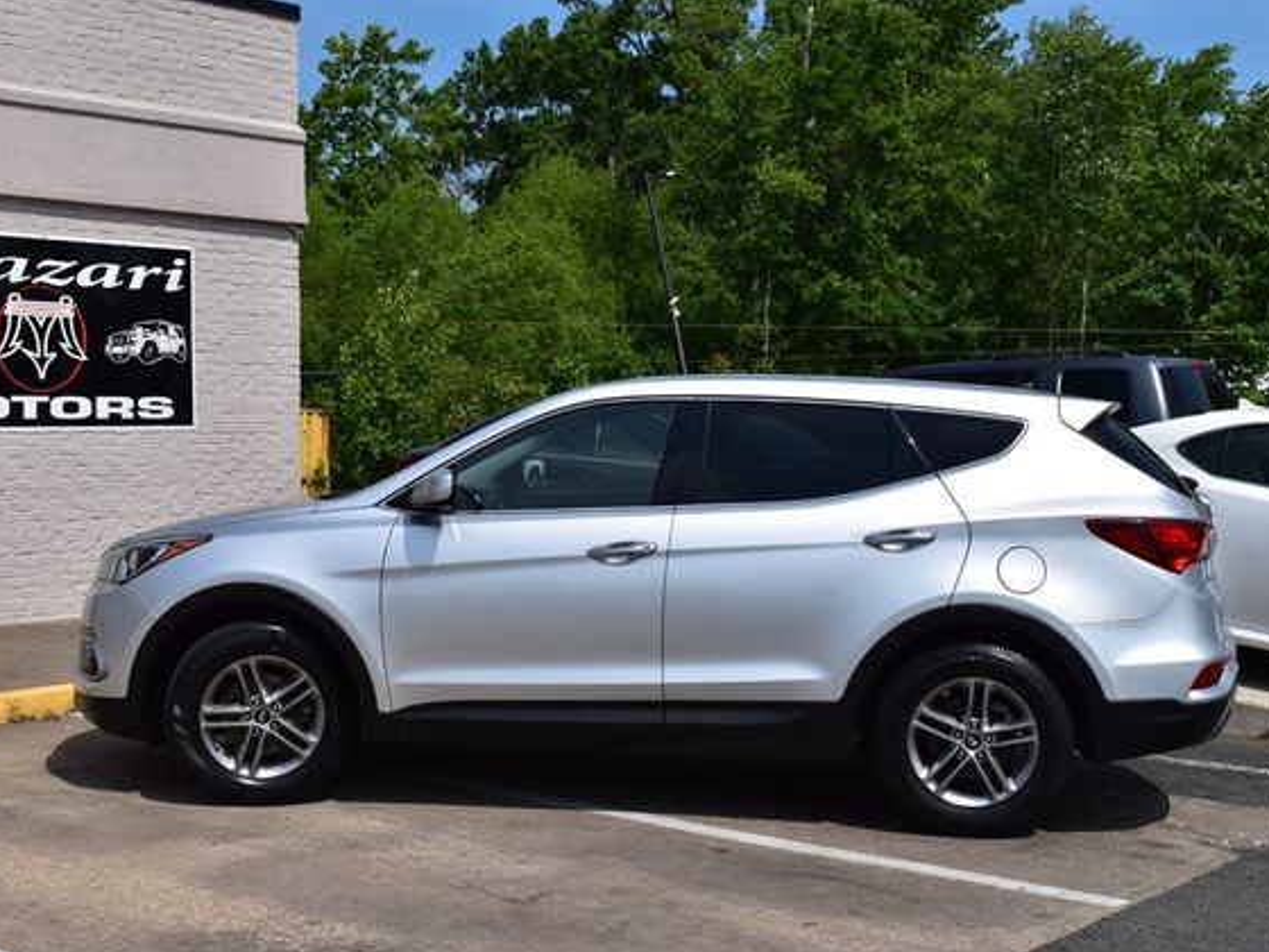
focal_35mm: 56
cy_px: 481
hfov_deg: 34.3
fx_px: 2053
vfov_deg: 26.1
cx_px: 594
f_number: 11
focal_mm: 34
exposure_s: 1/500
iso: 200
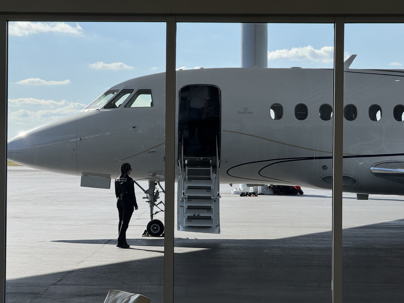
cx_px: 202
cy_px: 152
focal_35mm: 120
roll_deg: +0.3
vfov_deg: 12.3
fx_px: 1401
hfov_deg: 16.4
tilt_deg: -0.3
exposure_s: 1/736
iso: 50
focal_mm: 15.66
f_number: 2.8
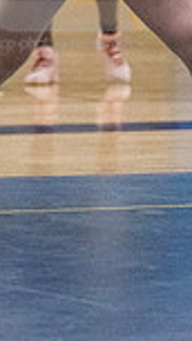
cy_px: -28
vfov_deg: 3.0
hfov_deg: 1.7
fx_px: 6457
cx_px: 65
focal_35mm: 713
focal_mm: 180
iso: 8000
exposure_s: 1/1250
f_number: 4.5
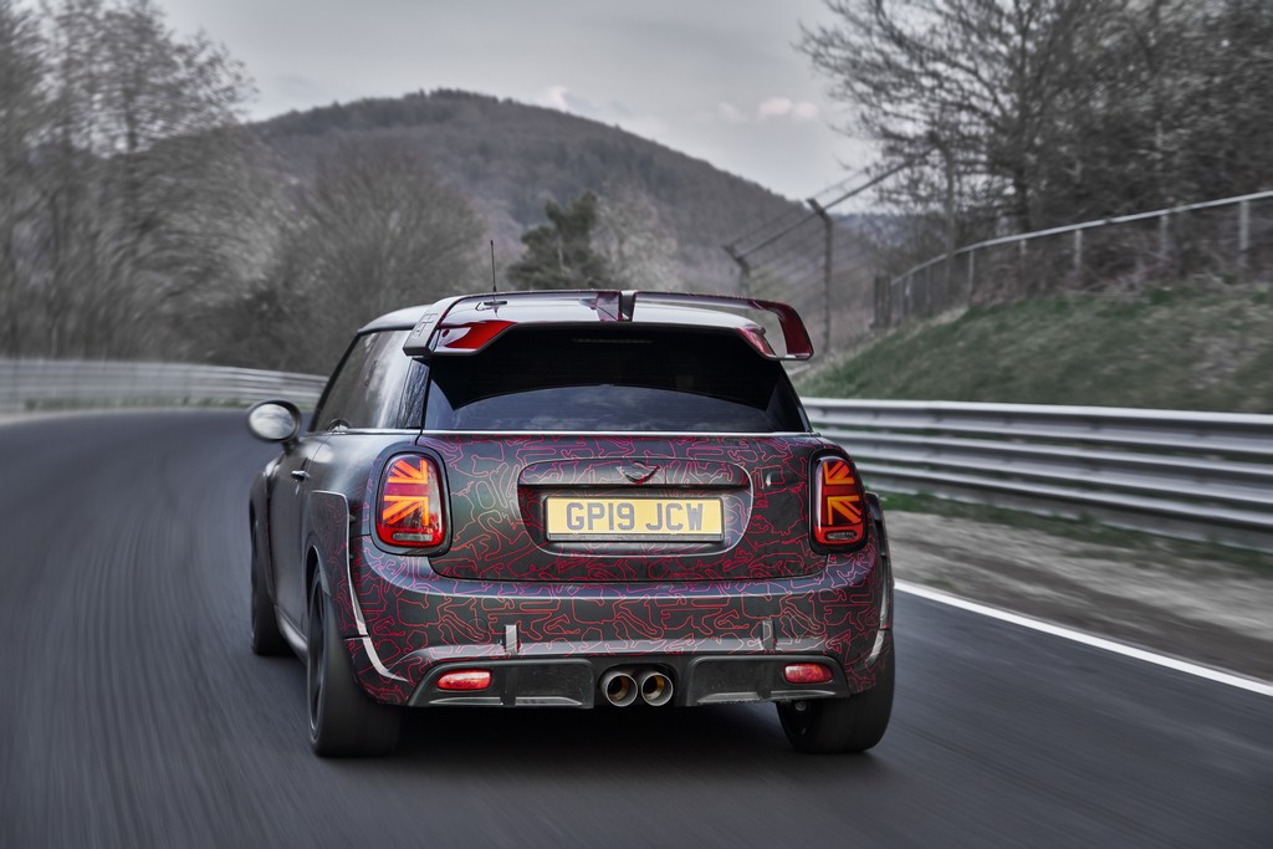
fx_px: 2228
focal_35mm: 63
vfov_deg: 21.6
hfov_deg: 31.9
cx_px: 636
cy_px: 424
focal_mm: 63
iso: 400
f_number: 4
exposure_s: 1/125
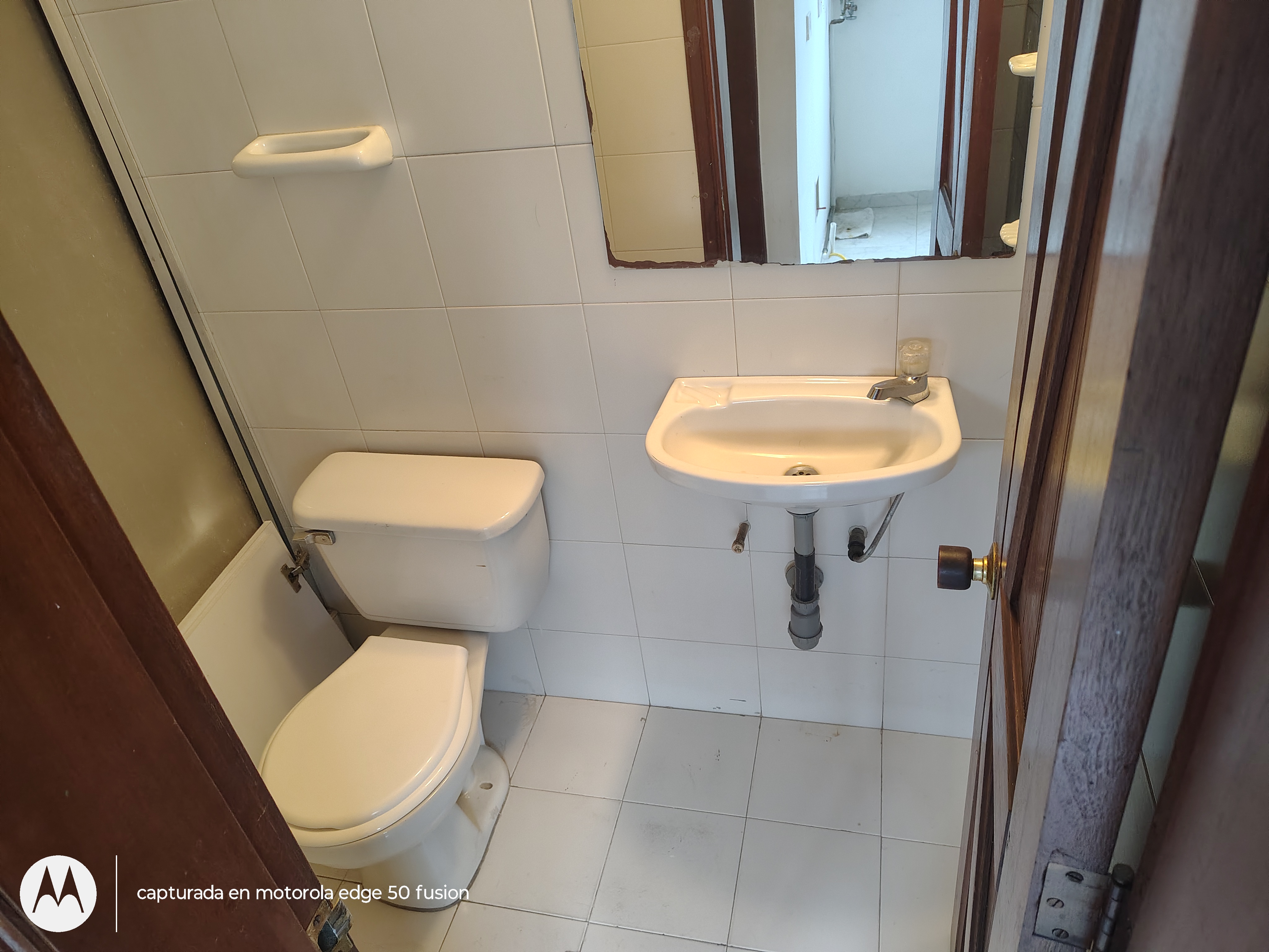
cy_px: 476
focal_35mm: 24
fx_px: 880
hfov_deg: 71.6
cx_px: 634
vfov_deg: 56.8
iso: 931
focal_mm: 5.56
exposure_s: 1/120
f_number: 1.8
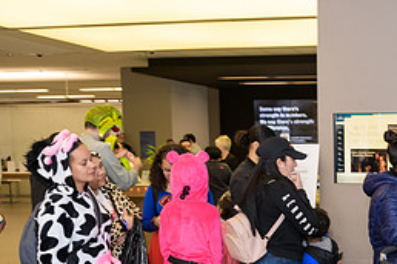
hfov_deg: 33.7
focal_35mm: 54
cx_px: 395
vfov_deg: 24.6
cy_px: 219
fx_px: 595
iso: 800
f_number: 3.2
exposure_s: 1/125
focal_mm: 24
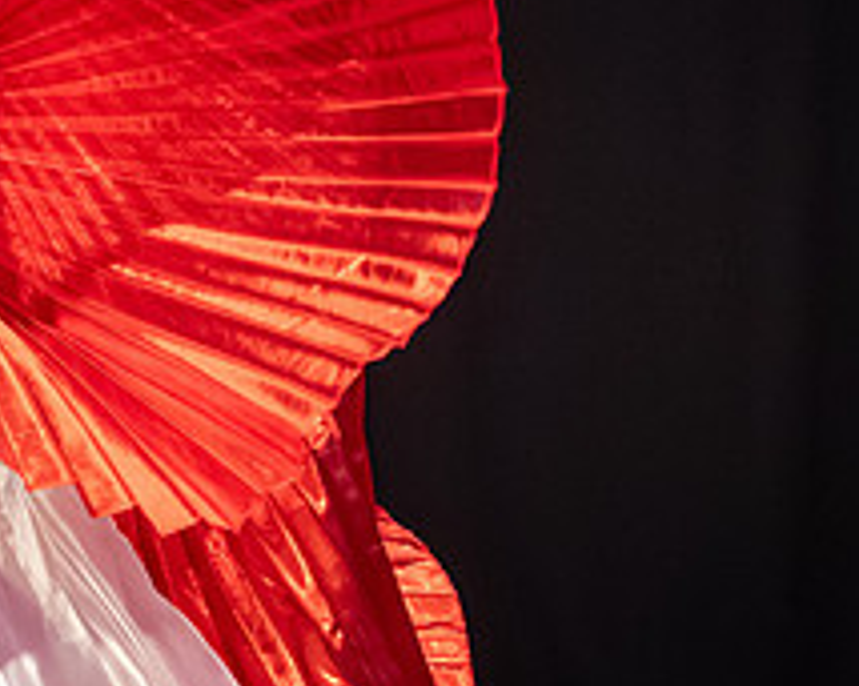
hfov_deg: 10.4
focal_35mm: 185
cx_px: 3
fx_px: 4701
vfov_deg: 8.3
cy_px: -92
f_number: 4
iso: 12800
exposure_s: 1/400
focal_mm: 48
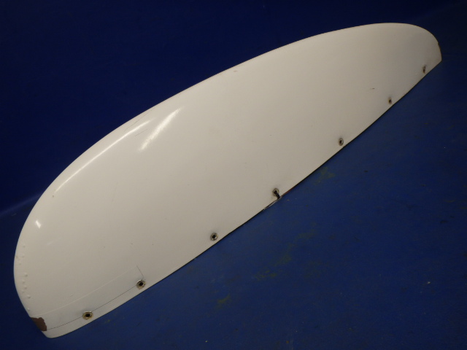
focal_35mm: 28
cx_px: 234
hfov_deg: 63.4
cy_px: 175
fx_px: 378
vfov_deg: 49.7
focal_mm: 5
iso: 200
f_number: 3.9
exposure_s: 1/40
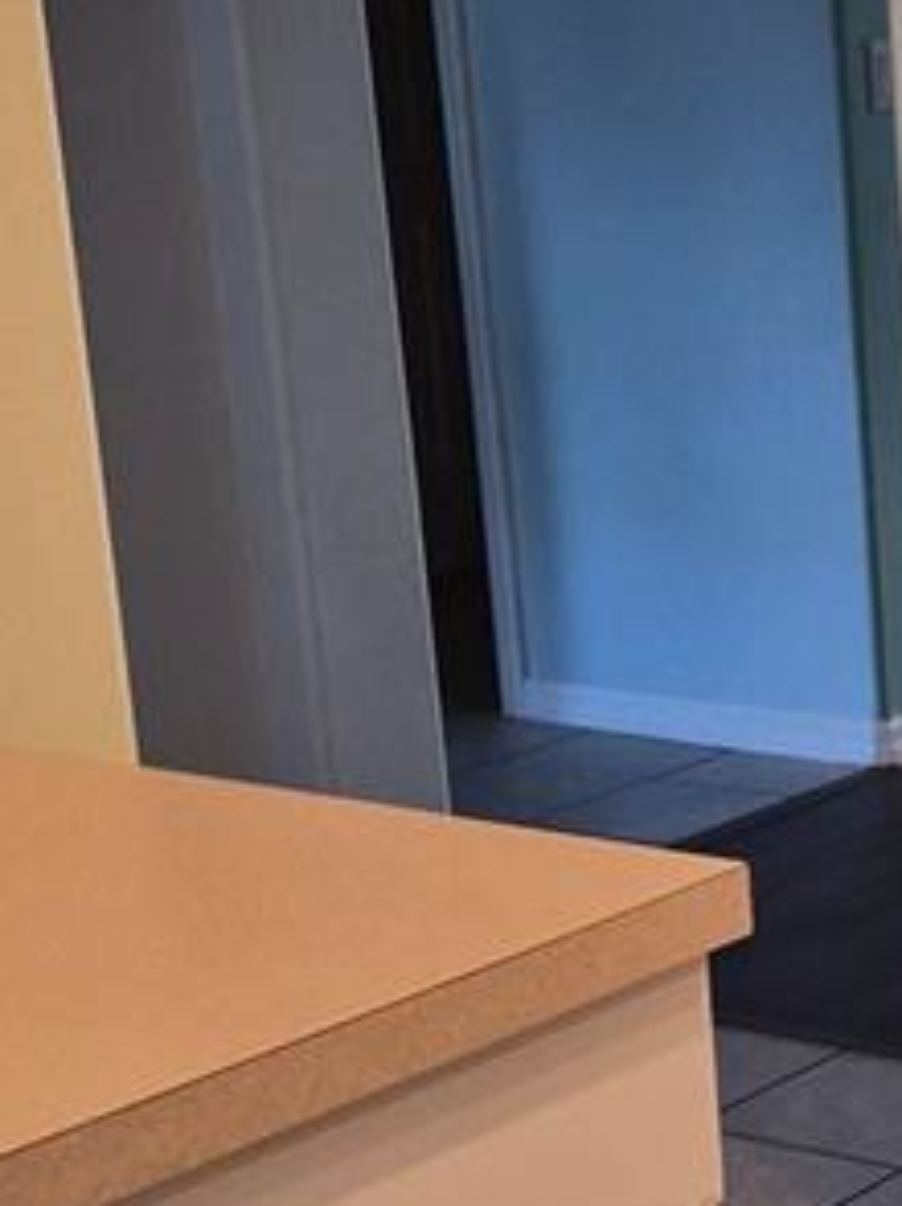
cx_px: 1550
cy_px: 870
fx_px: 3271
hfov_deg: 14.2
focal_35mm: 94
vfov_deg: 20.8
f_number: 1.8
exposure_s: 1/120
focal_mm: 5.4
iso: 250
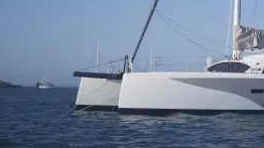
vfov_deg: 11.0
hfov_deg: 19.3
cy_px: -19
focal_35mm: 108
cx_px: 258
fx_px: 756
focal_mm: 45
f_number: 4
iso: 160
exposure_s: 1/2000
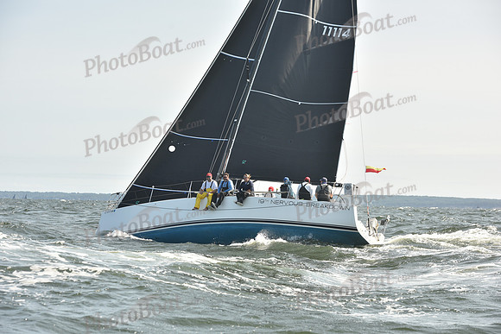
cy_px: 167
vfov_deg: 12.5
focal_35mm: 110
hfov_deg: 18.6
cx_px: 250
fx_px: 1531
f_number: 6.3
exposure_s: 1/800
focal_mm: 110
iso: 250
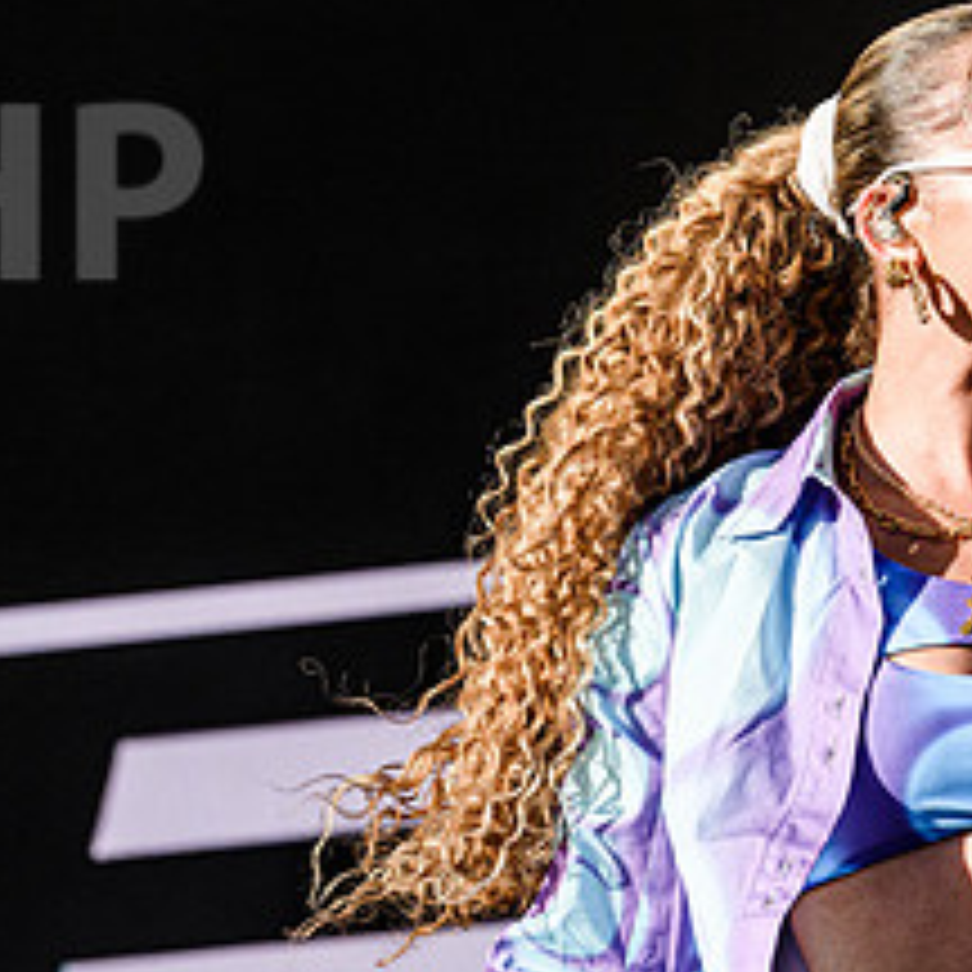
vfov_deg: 5.0
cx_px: 1034
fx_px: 11024
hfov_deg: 5.0
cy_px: 578
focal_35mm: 347
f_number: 6.3
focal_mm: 130
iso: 640
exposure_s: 1/2000
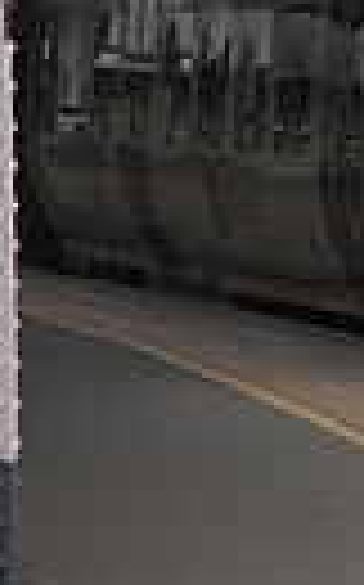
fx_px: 7572
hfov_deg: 2.7
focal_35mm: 476
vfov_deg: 4.4
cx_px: 1182
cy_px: 99
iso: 360
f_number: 5.6
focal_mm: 70
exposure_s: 1/500
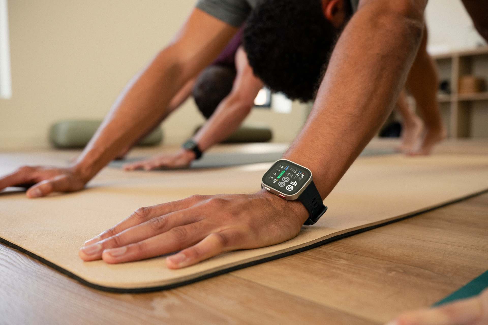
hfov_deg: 57.2
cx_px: 244
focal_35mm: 33
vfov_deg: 40.0
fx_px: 447
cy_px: 162
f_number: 4
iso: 800
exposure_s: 1/160
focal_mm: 33
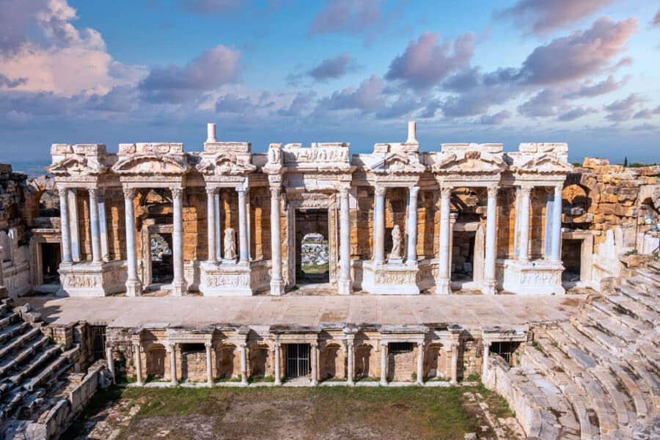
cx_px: 330
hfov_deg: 54.4
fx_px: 642
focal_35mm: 35
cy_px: 220
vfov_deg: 37.9
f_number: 5.6
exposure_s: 1/1000
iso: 100
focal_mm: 23
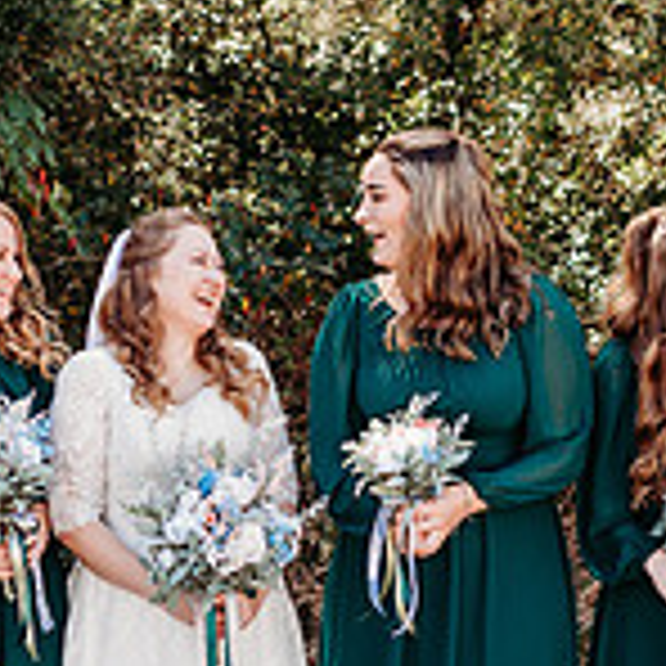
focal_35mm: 80
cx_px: 243
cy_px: 448
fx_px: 1741
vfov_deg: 21.6
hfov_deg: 21.6
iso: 160
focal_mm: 24
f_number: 2.2
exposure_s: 1/800
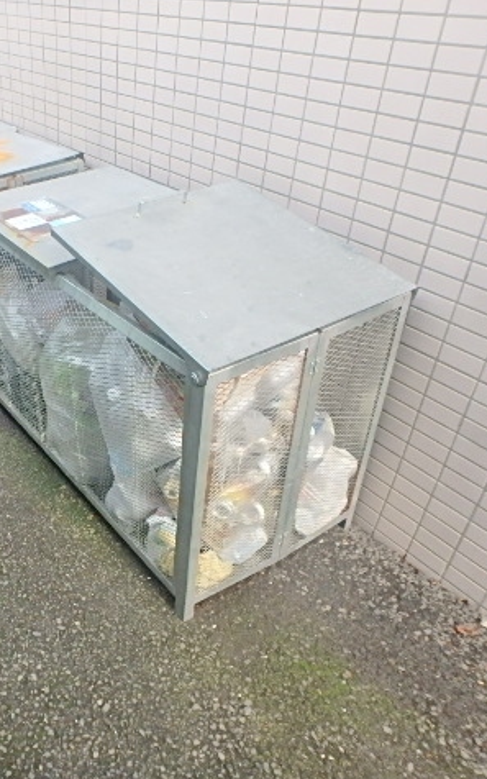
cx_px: 39
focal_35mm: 30
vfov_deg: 62.9
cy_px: 389
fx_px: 637
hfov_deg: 38.6
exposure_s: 1/60
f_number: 3.5
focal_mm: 3.7
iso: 160
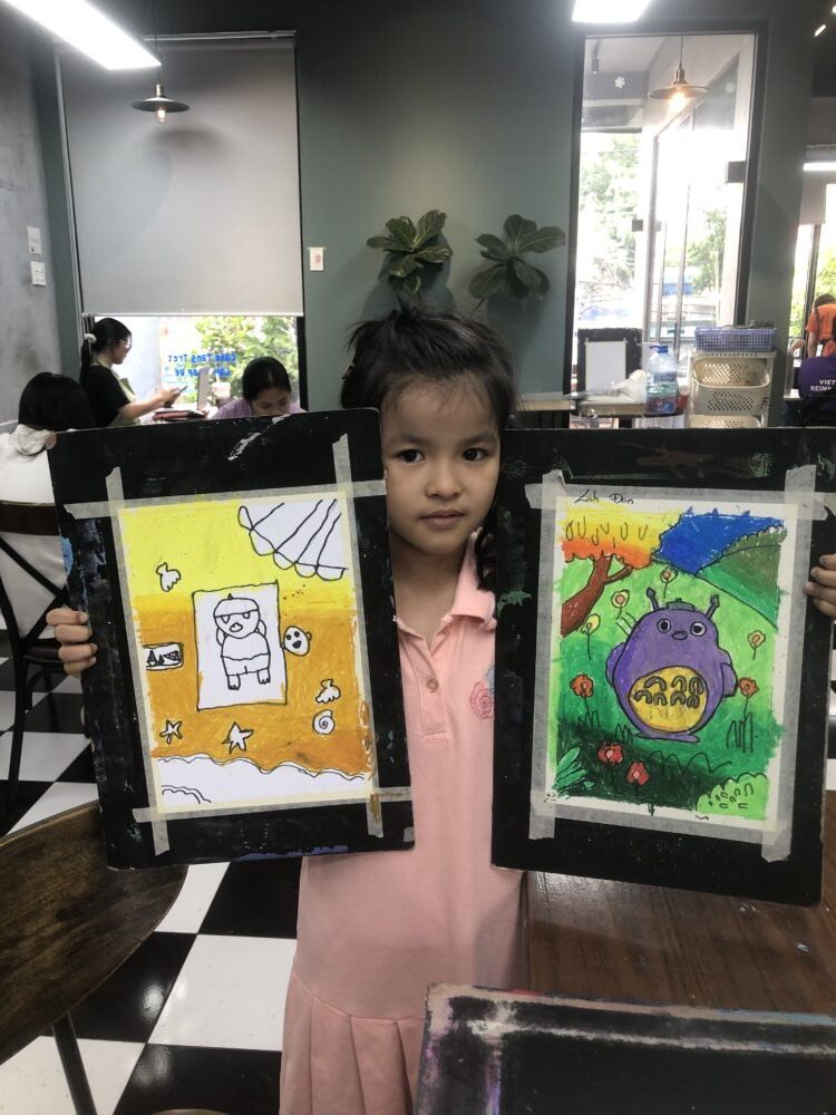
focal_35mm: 28
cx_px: 418
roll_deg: +0.3
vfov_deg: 63.4
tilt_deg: -16.0
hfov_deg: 49.7
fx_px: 902
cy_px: 558
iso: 32
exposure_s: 1/50
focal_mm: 3.99
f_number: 1.8
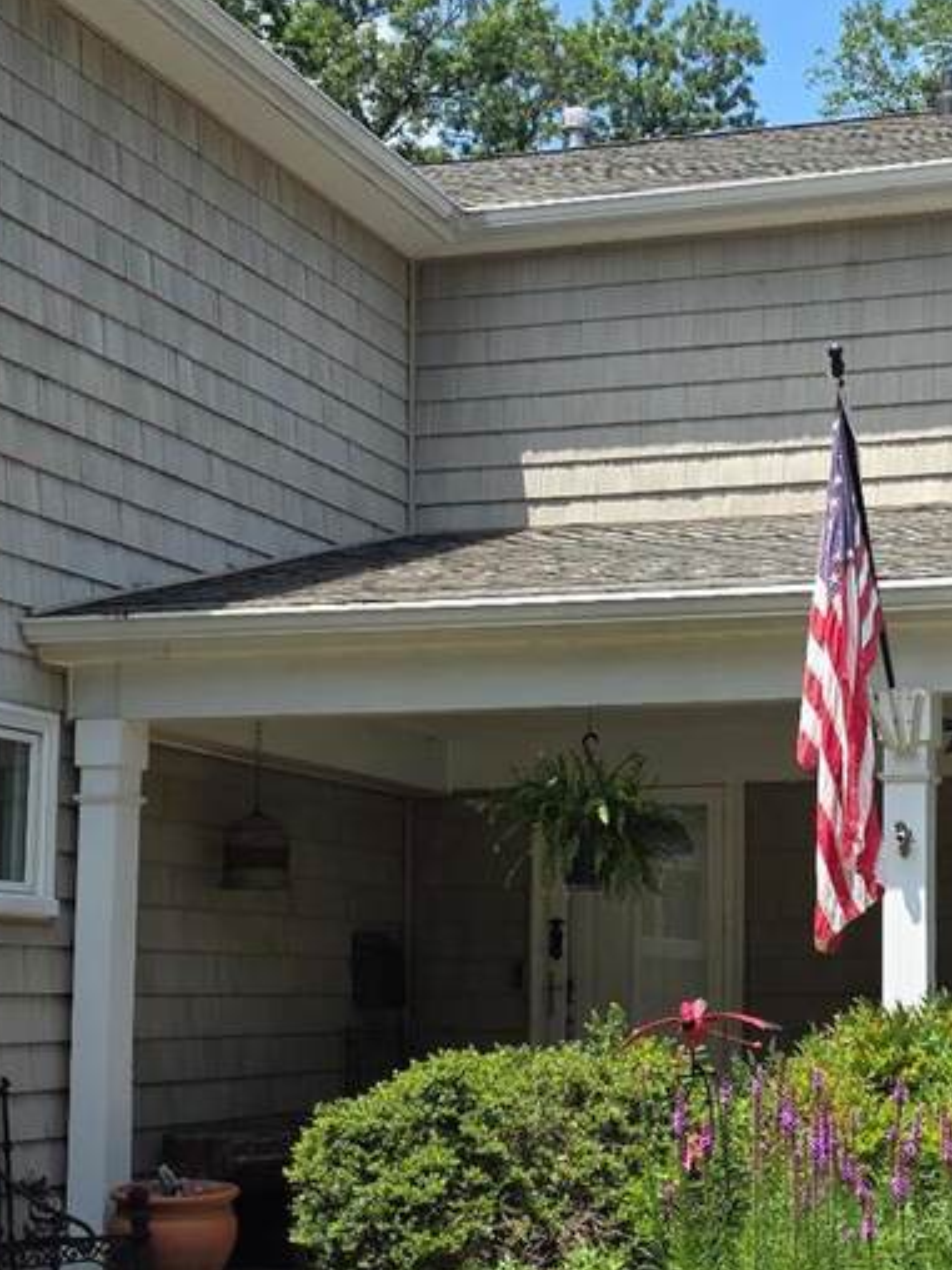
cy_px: 820
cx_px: 882
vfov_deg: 33.0
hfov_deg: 24.4
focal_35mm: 58
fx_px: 2127
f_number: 1.7
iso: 80
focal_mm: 6.3
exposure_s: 1/3464
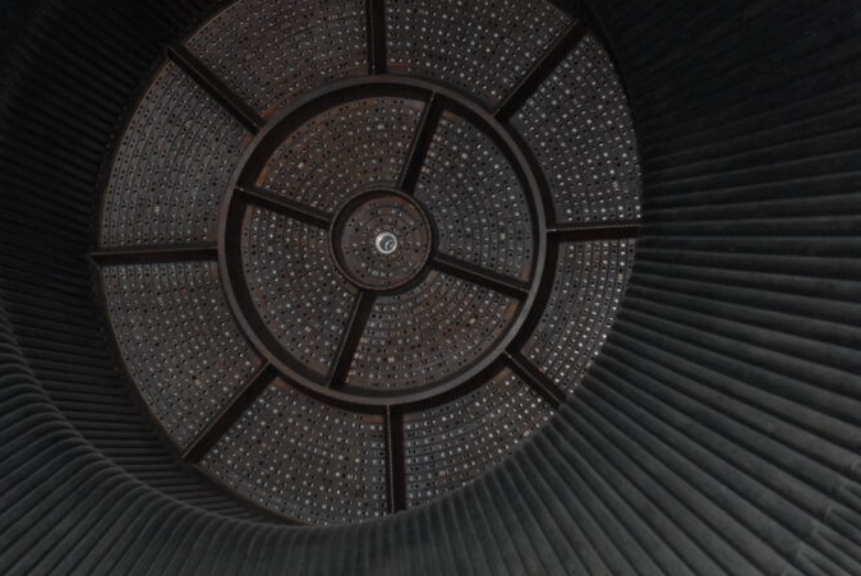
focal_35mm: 114
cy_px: 178
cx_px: 350
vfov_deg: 12.0
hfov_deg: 17.9
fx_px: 2729
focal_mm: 50
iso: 400
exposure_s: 1/15
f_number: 7.1
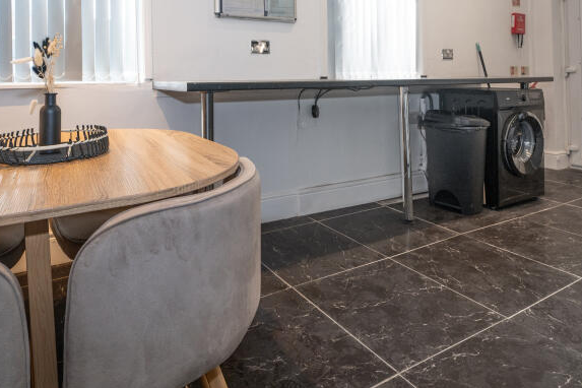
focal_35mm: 25
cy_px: 71
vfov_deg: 48.1
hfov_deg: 71.2
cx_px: 256
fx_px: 404
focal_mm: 14
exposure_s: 1/10
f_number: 8
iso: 640
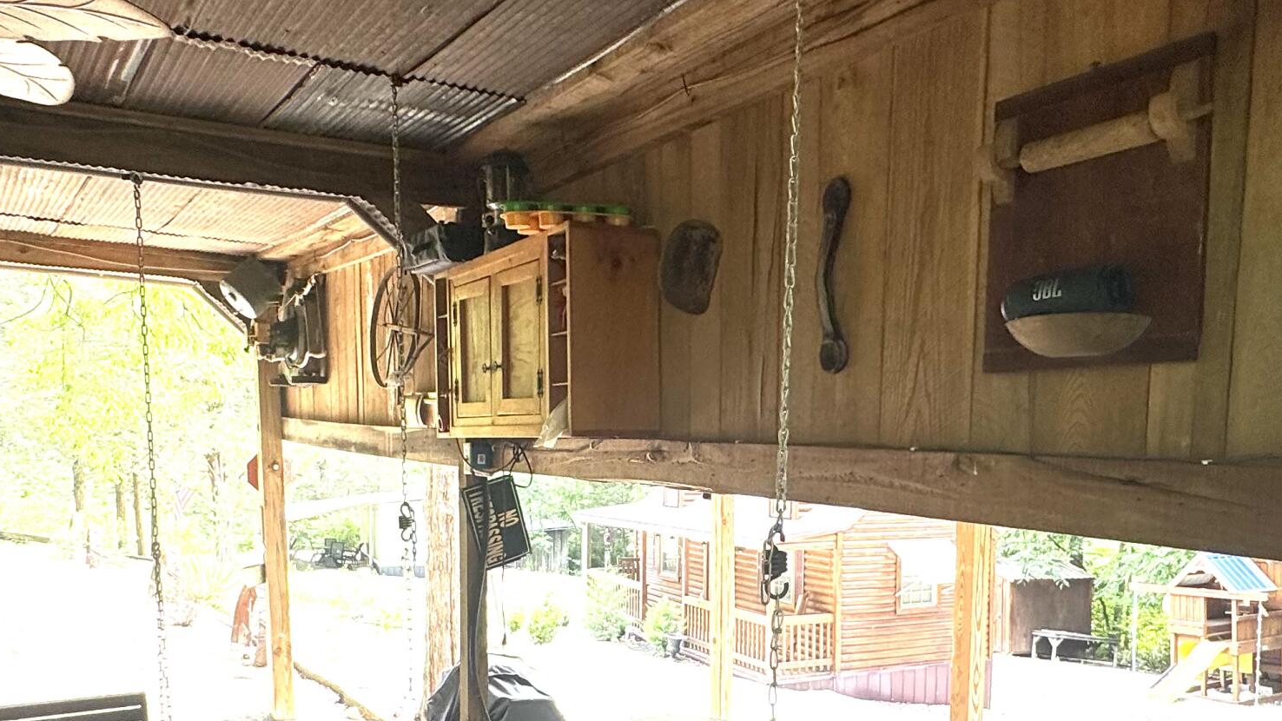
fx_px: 1054
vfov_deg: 37.1
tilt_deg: -3.3
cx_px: 670
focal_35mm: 31
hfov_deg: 62.6
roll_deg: +0.1
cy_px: 518
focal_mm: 2.22
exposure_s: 1/99
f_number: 2.2
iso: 40
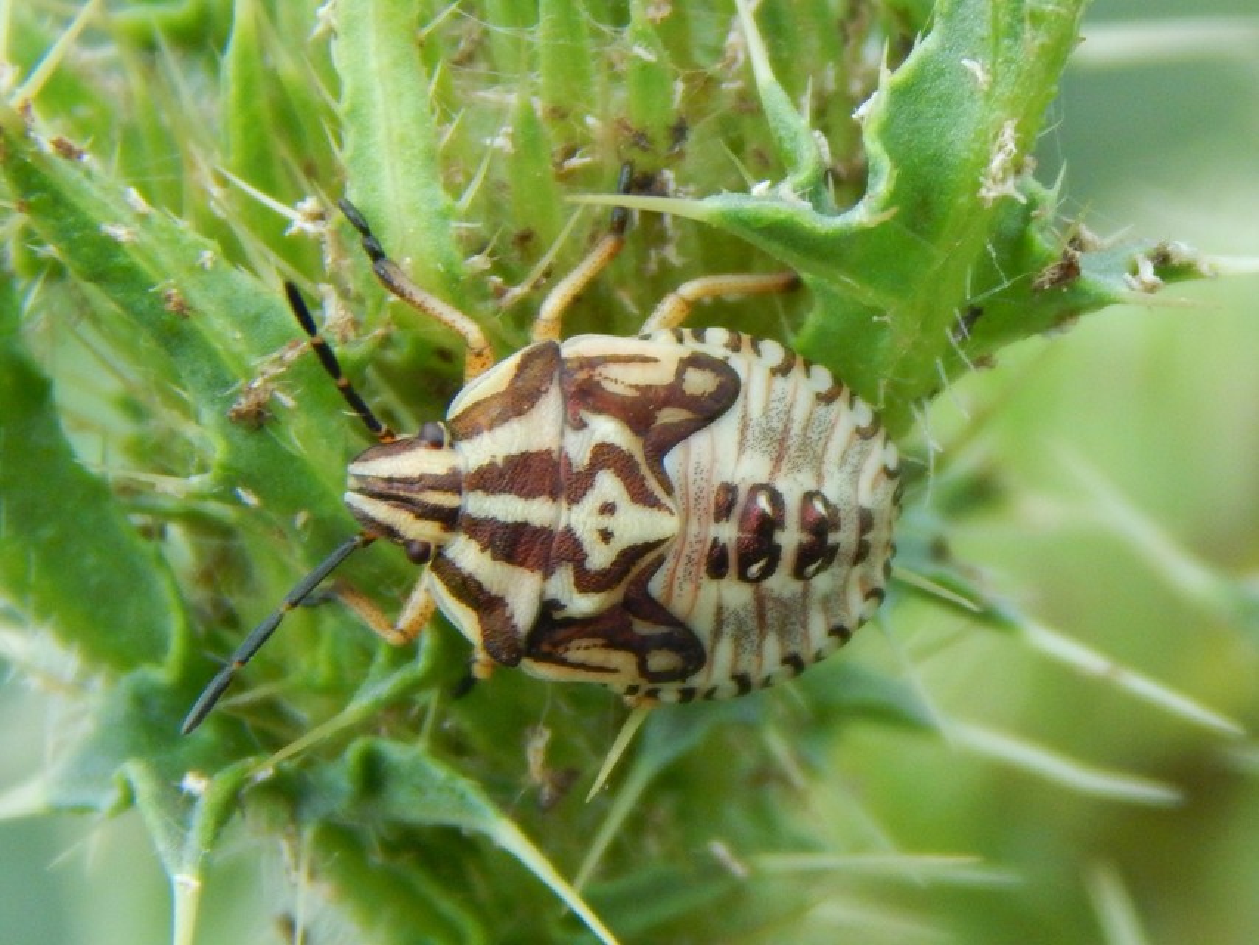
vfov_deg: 8.2
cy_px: 472
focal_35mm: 182
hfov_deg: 10.9
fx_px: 6620
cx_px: 630
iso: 400
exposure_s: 1/200
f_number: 5.3
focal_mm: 32.8
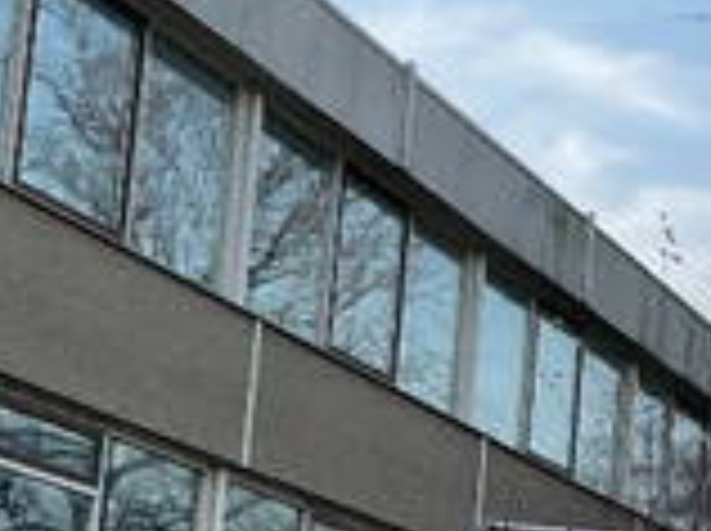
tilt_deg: +10.7
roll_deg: -0.5
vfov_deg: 10.6
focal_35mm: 139
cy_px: 432
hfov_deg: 13.2
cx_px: 1150
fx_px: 2851
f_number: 1.8
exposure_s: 1/816
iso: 16
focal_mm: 3
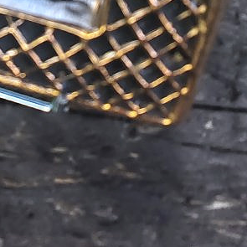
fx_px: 783
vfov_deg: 15.8
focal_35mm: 97
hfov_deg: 17.5
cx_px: 1
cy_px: -172
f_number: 1.9
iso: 80
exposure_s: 1/100
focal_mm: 6.12
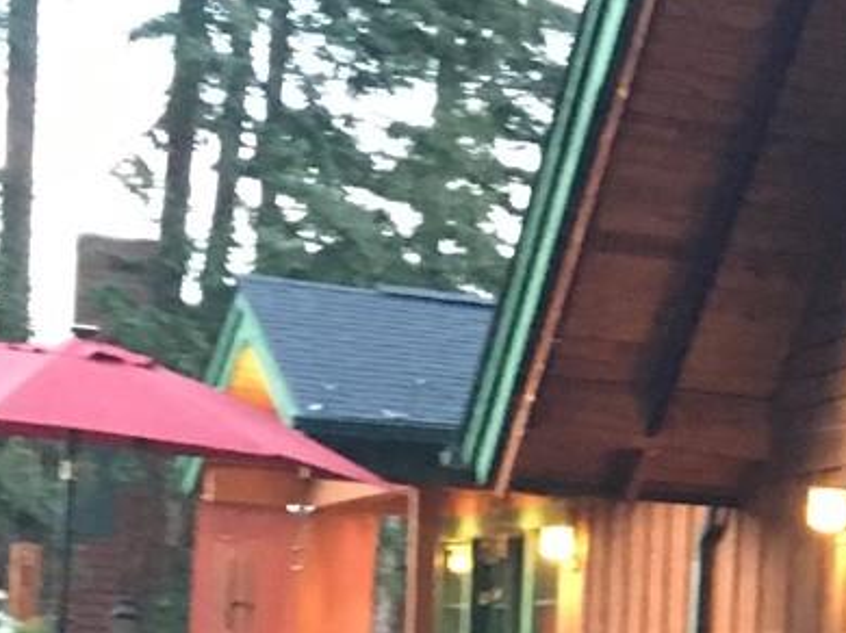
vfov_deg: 12.1
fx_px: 2907
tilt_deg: +1.0
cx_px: 1432
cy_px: 793
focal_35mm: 119
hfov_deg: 14.8
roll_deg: -2.7
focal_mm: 4.15
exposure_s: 1/15
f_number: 2.2
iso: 320
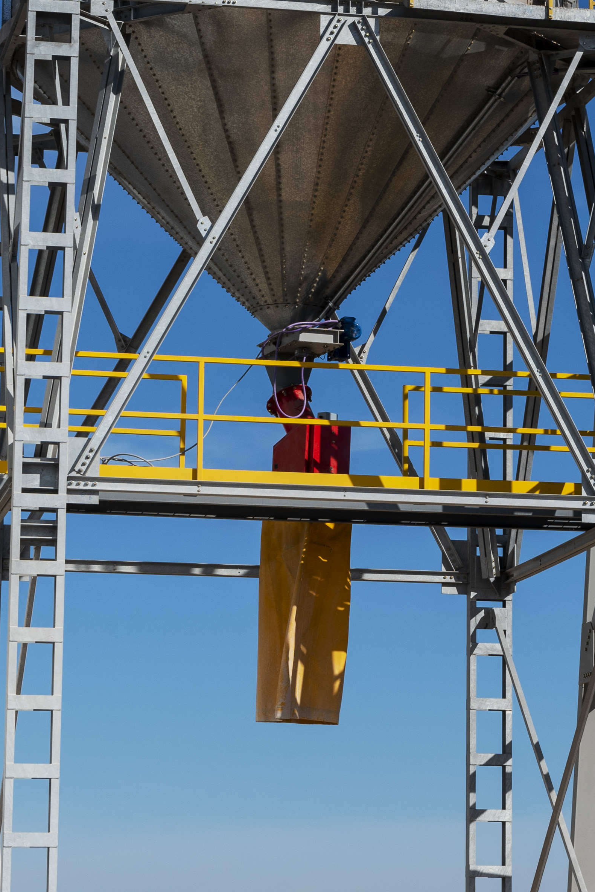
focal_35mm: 137
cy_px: 261
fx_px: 3393
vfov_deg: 14.9
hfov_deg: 10.0
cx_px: 498
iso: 125
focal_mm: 55
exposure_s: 1/400
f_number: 10
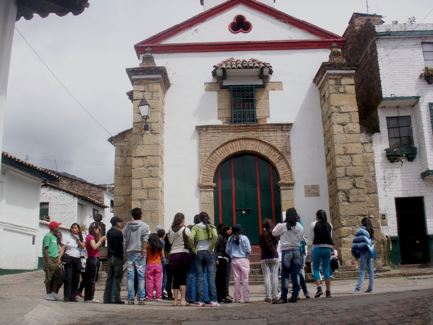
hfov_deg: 50.1
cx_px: 216
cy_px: 162
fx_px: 463
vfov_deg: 38.7
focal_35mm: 37
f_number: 7.1
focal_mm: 7.7
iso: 50
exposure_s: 1/160
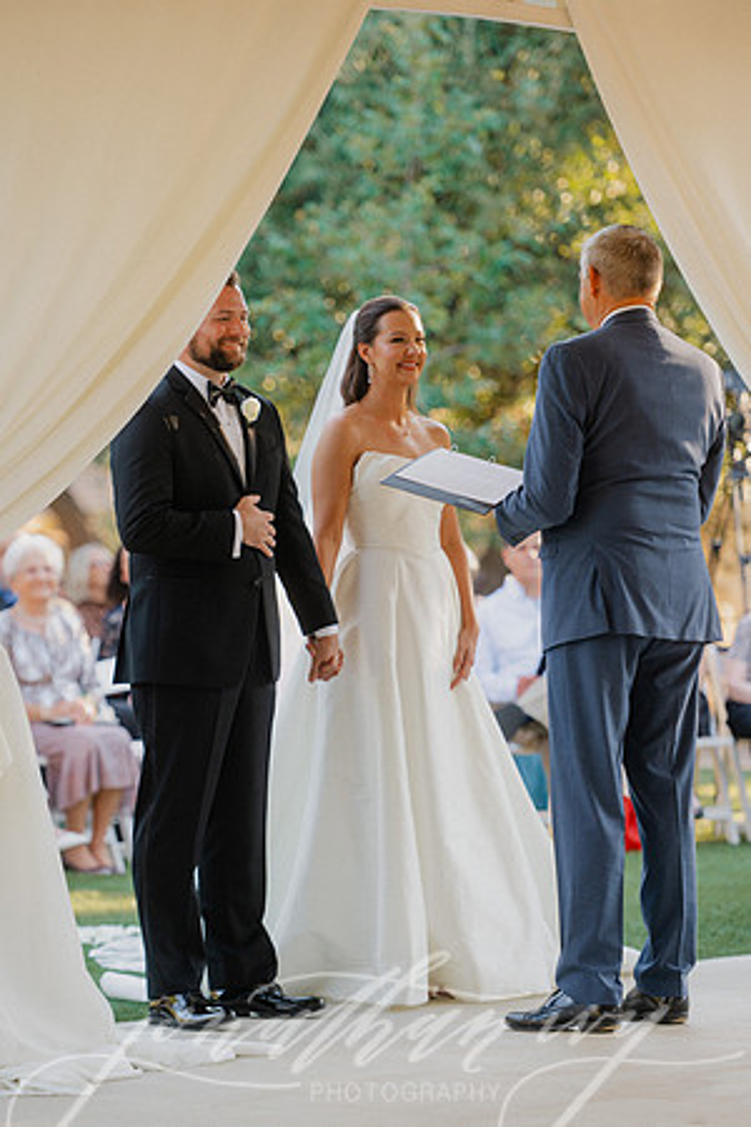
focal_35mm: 140
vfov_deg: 14.7
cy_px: 564
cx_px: 376
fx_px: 4380
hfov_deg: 9.8
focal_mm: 140
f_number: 2.8
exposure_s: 1/250
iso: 200
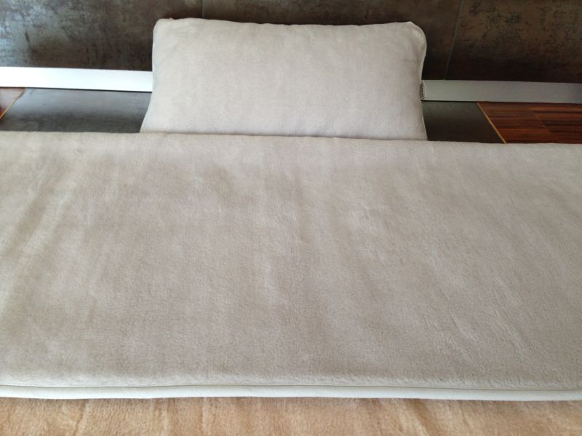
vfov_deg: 42.9
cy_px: 218
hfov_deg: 55.4
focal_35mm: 33
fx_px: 555
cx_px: 291
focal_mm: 4.13
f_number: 2.4
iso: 64
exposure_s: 1/24
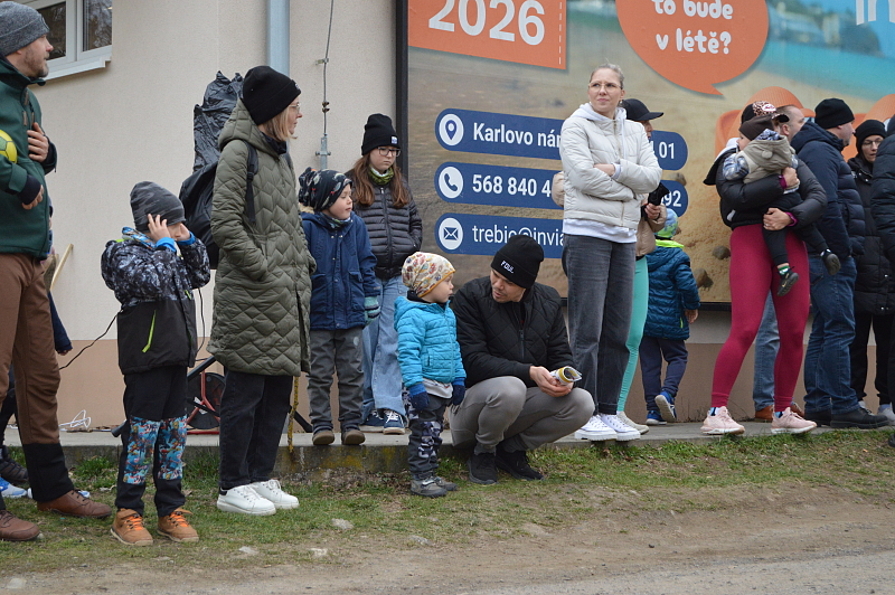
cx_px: 448
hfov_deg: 24.6
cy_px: 298
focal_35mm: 82
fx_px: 2049
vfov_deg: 16.5
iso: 1100
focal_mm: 55
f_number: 5.6
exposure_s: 1/500
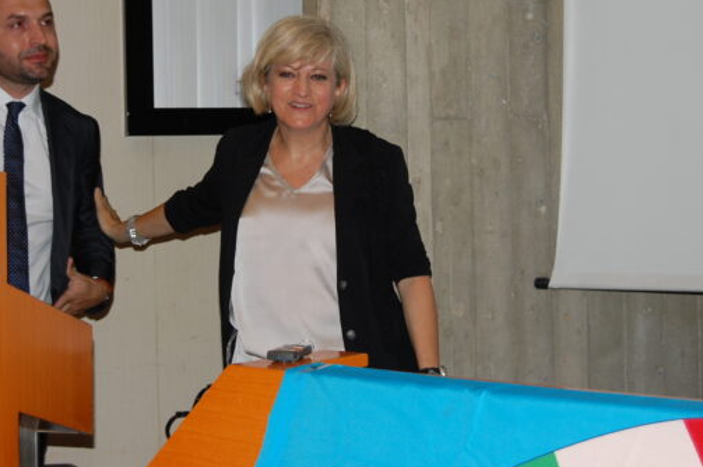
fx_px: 1619
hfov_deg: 24.4
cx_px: 260
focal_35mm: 83
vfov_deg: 16.4
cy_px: 151
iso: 400
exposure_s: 1/60
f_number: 5
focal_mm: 40
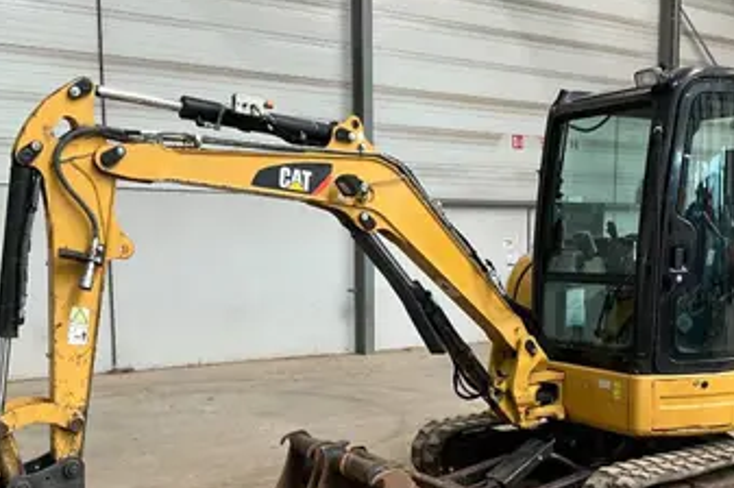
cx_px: 407
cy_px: 353
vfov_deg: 30.7
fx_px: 876
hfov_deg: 45.4
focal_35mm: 43
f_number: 1.8
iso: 80
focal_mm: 3
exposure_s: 1/60
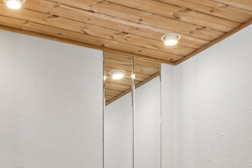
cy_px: 263
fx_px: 511
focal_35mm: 73
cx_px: 56
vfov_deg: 16.7
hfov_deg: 27.2
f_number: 8
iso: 200
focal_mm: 14
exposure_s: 1/15
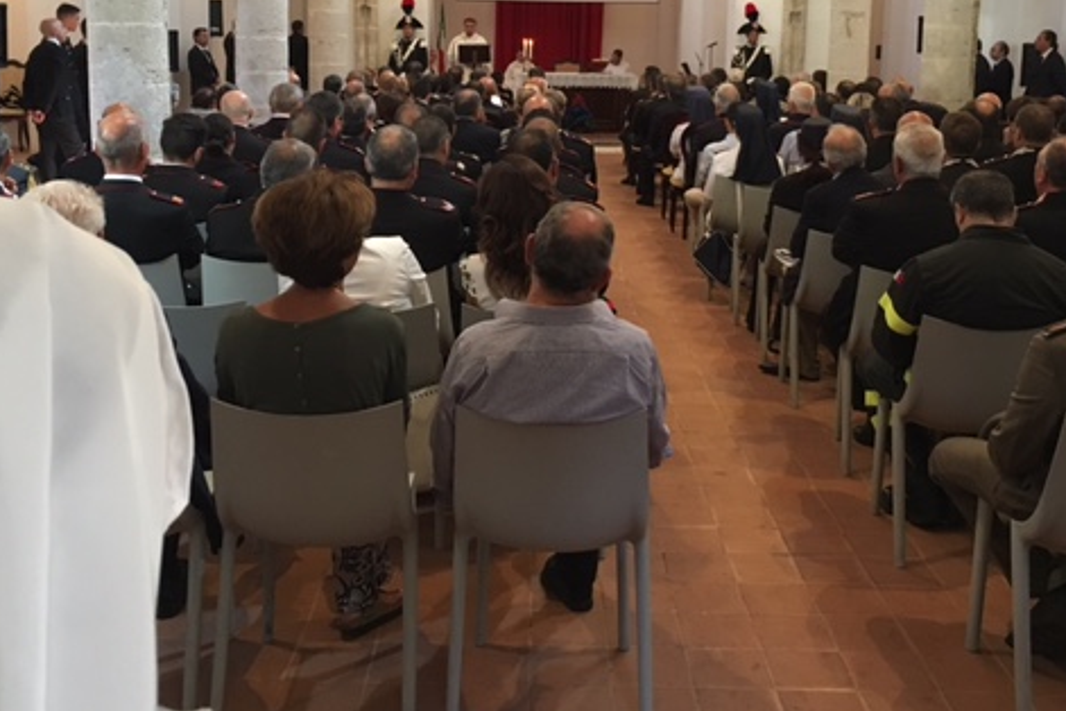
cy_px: 211
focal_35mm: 41
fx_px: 1214
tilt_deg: -7.8
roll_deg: -0.6
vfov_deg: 32.2
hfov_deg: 47.4
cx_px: 530
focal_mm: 4.15
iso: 200
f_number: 2.2
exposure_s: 1/25
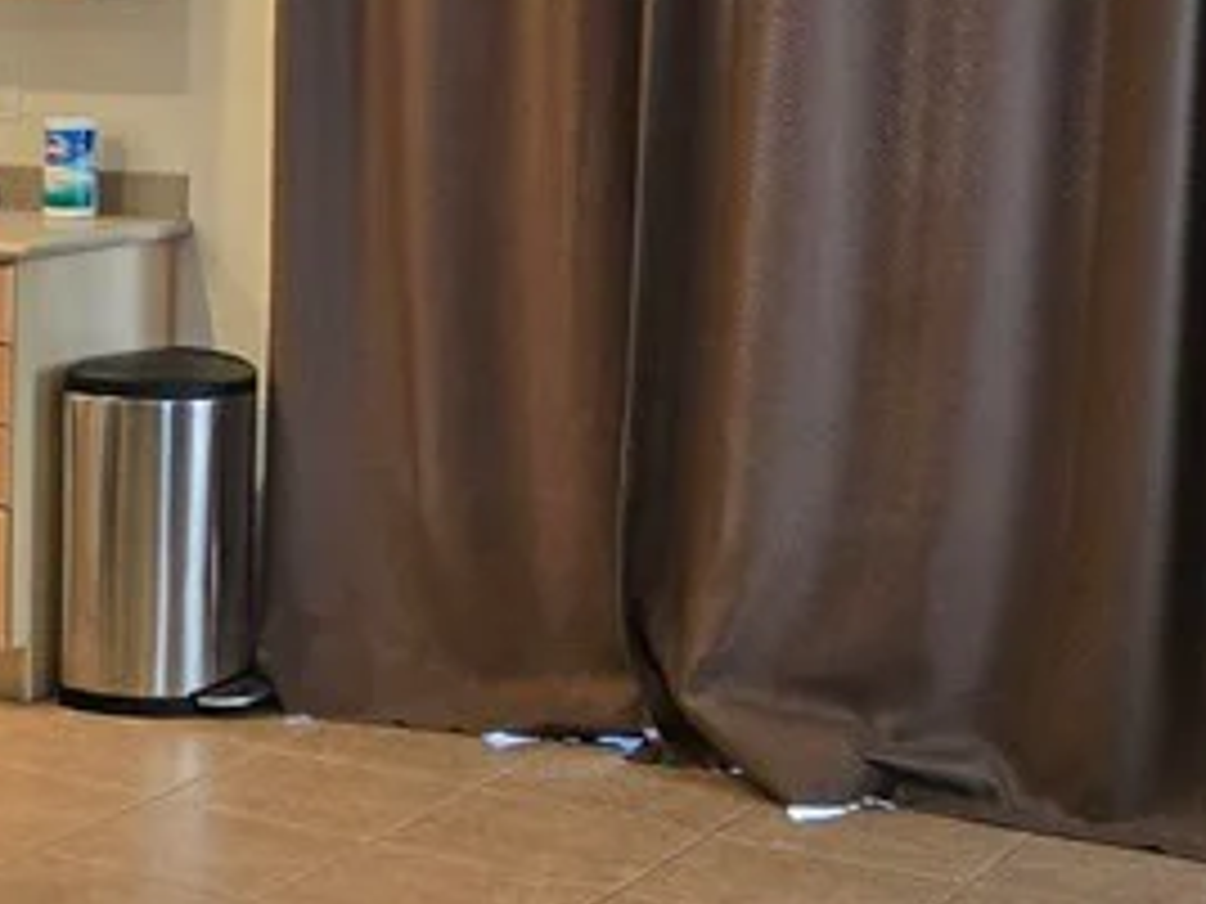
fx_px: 3066
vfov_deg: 16.7
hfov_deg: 20.3
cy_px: 238
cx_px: -382
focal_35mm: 88
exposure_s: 1/120
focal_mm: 5.4
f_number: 1.8
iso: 250
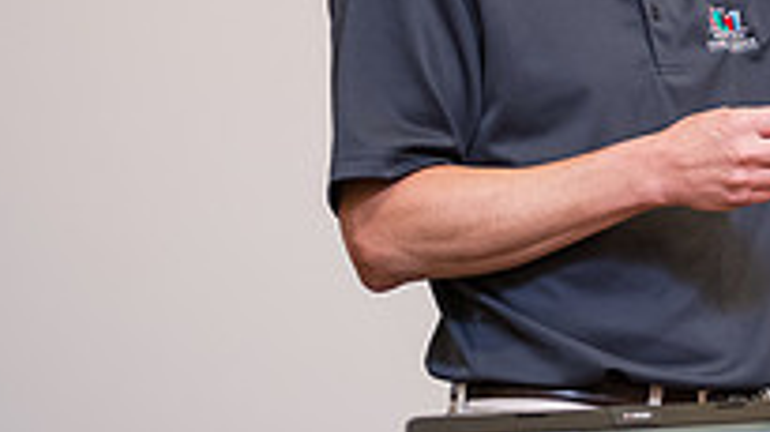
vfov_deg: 7.8
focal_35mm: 154
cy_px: 58
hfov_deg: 13.6
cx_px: 879
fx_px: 3142
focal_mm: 52
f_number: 2.8
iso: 800
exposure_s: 1/200
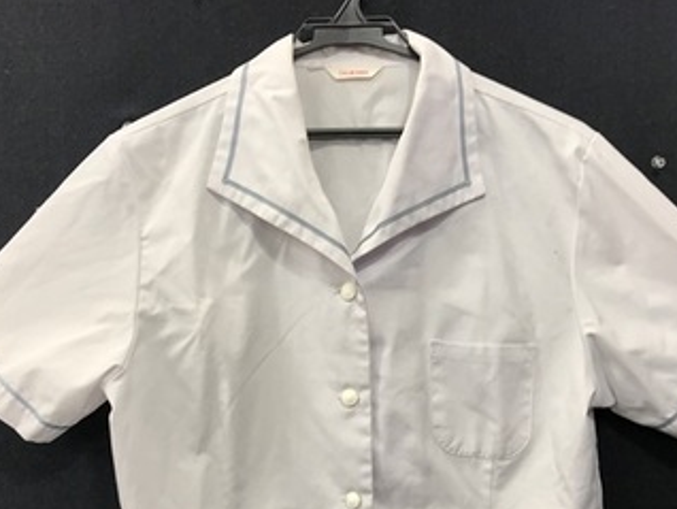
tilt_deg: -5.3
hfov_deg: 42.9
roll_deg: +0.0
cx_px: 349
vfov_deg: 32.2
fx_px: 861
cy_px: 391
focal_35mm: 44
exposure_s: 1/50
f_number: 1.8
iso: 32
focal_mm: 3.99
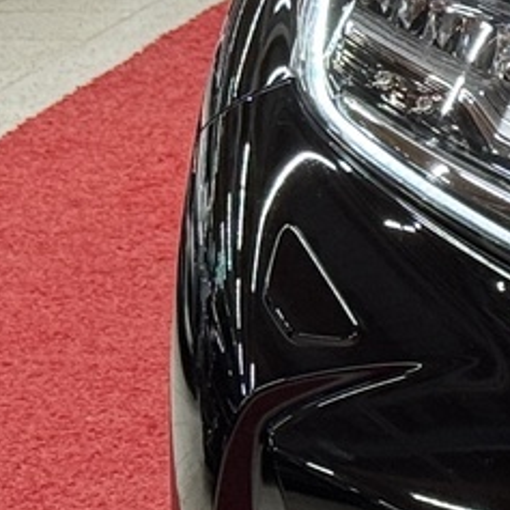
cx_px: 1366
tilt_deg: -10.8
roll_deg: -0.5
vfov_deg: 6.8
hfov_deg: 6.4
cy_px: 86
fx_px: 4300
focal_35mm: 258
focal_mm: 6.76
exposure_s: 1/100
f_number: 1.78
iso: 80
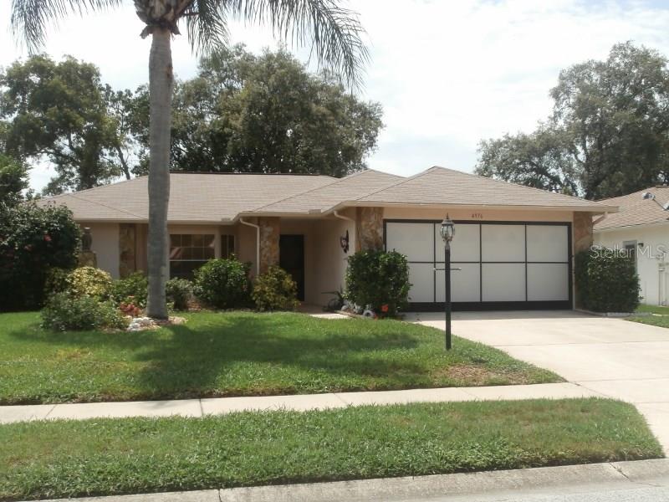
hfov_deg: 49.0
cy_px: 251
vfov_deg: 37.7
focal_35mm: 38
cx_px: 334
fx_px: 734
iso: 100
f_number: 3.9
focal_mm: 6.67
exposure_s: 1/800
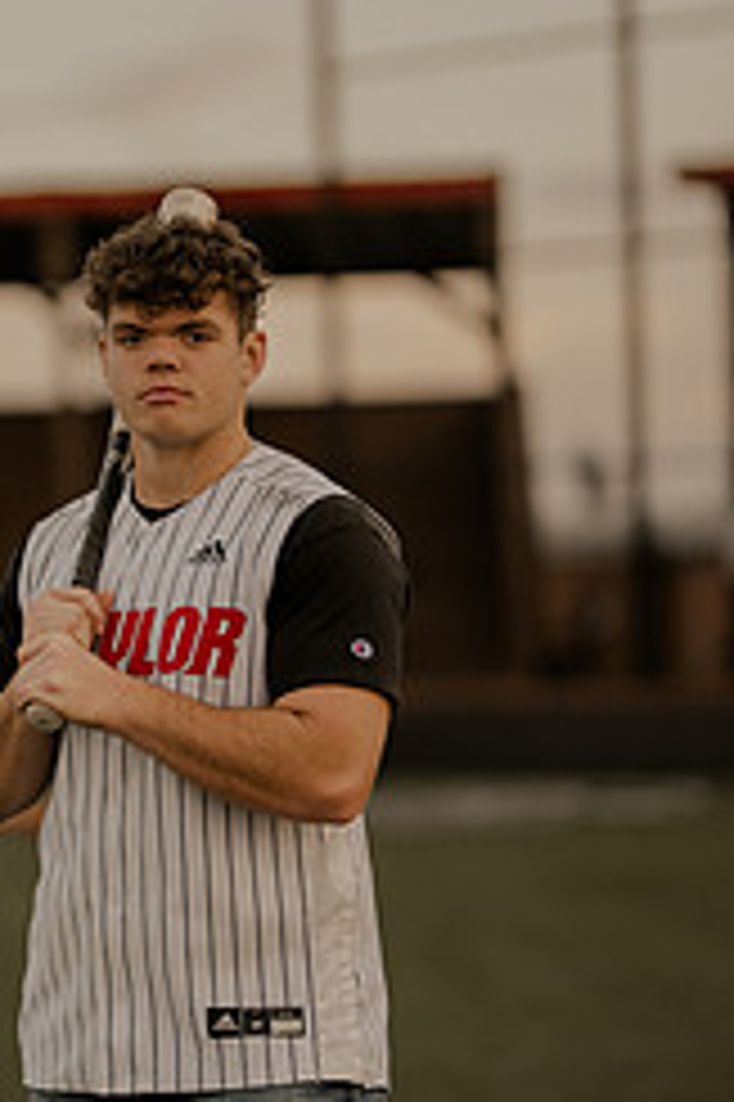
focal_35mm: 156
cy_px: 639
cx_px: 135
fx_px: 4777
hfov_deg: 8.8
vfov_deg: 13.2
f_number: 1.4
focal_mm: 85
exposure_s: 1/2500
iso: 800
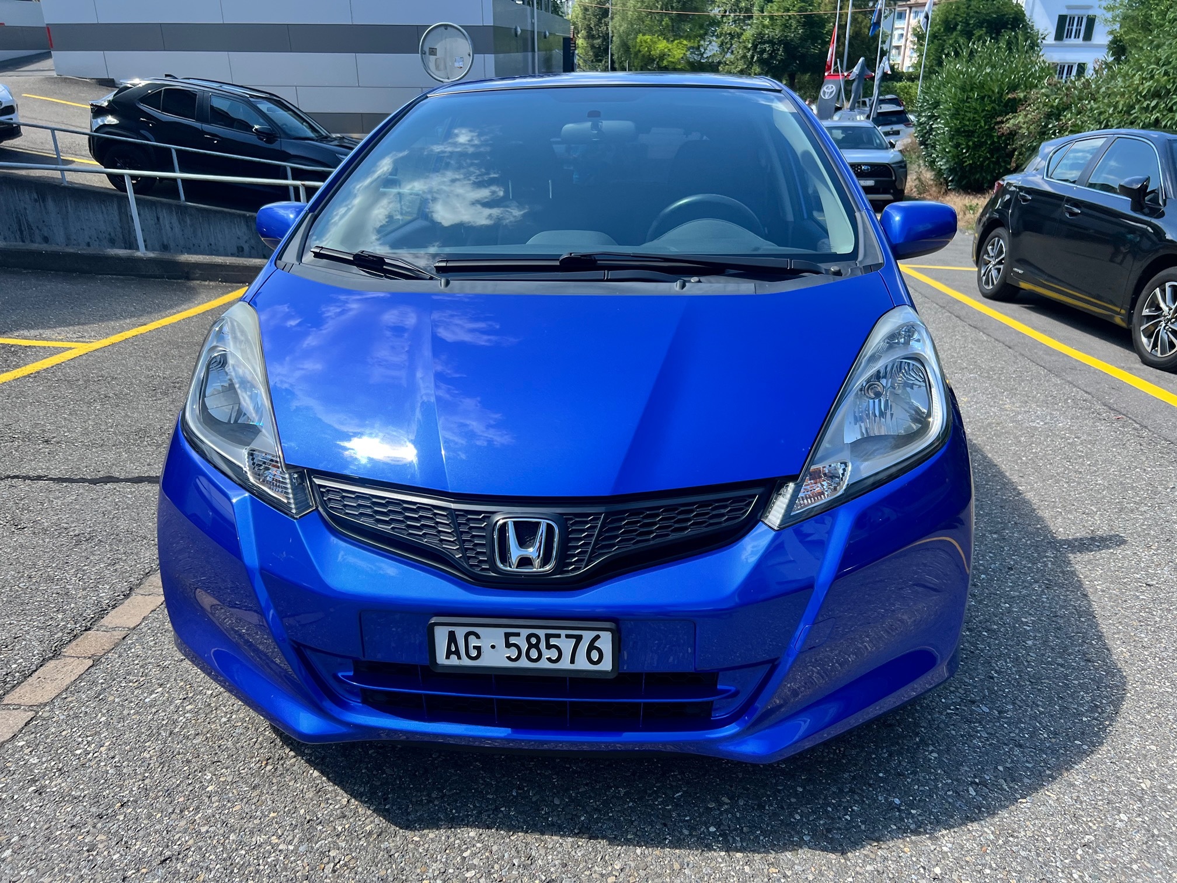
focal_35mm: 26
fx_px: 884
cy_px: 442
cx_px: 588
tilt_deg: -23.2
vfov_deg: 53.1
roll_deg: -2.0
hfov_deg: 67.3
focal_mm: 5.7
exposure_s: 1/1621
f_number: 1.5
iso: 50
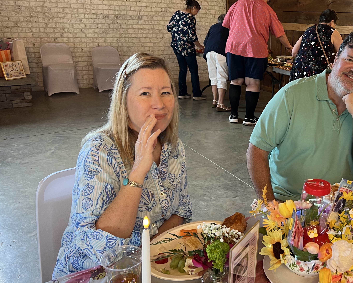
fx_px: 397
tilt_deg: -16.3
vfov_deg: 39.1
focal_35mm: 38
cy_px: 130
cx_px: 249
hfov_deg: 46.8
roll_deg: -2.1
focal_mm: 5.7
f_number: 1.5
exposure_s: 1/60
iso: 160
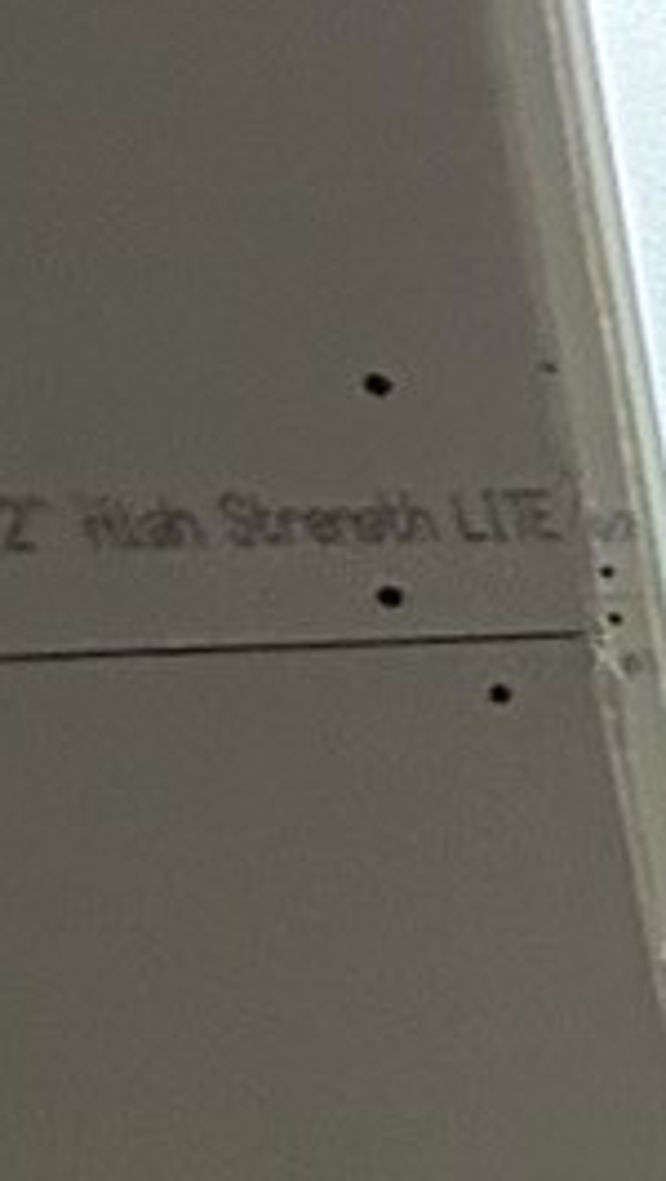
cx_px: 3010
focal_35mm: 110
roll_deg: +0.8
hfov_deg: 6.9
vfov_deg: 18.8
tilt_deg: -12.1
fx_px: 3447
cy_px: 1252
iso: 200
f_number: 2.2
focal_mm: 2.22
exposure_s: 1/99
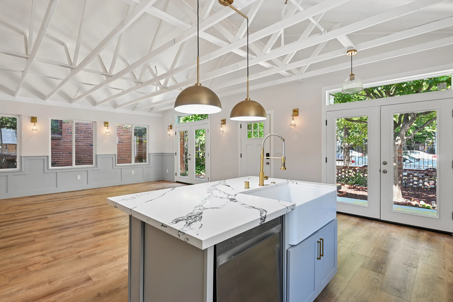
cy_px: 151
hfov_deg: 91.6
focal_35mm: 18
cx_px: 226
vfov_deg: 68.9
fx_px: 220
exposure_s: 1/25
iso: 400
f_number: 8
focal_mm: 17.5
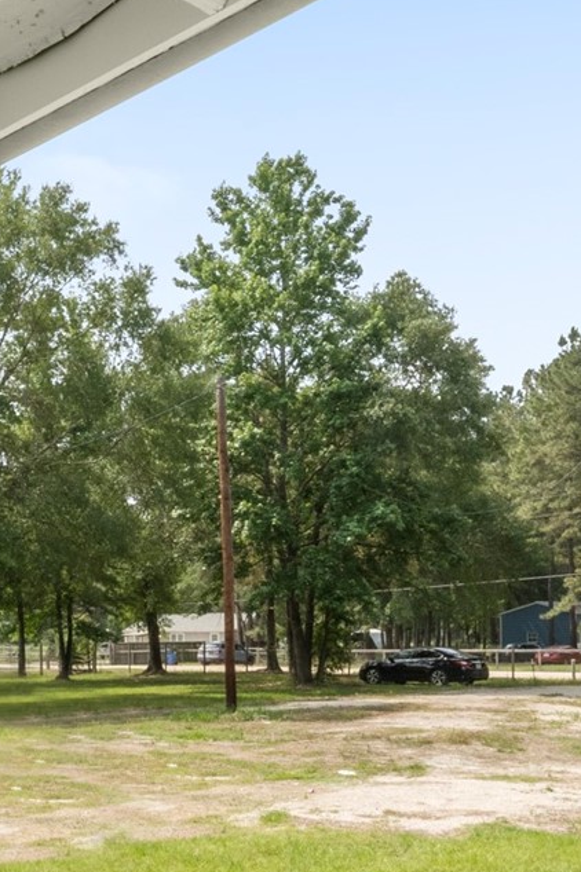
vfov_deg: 40.6
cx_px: -25
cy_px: 590
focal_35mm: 48
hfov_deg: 26.3
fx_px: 1163
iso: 800
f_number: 9
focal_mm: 14
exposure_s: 1/30
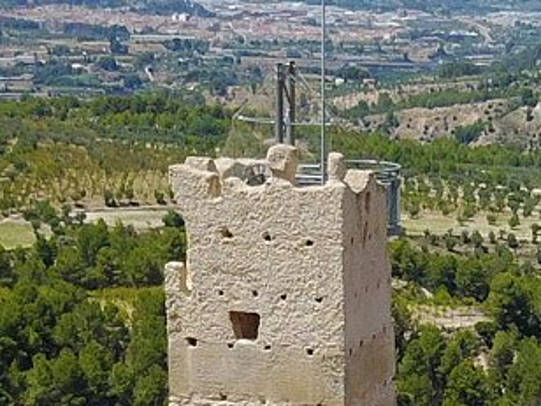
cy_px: 684
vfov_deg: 10.5
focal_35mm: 135
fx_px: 2110
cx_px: 436
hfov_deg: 14.5
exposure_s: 1/1508
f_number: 2.2
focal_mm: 4.73
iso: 100
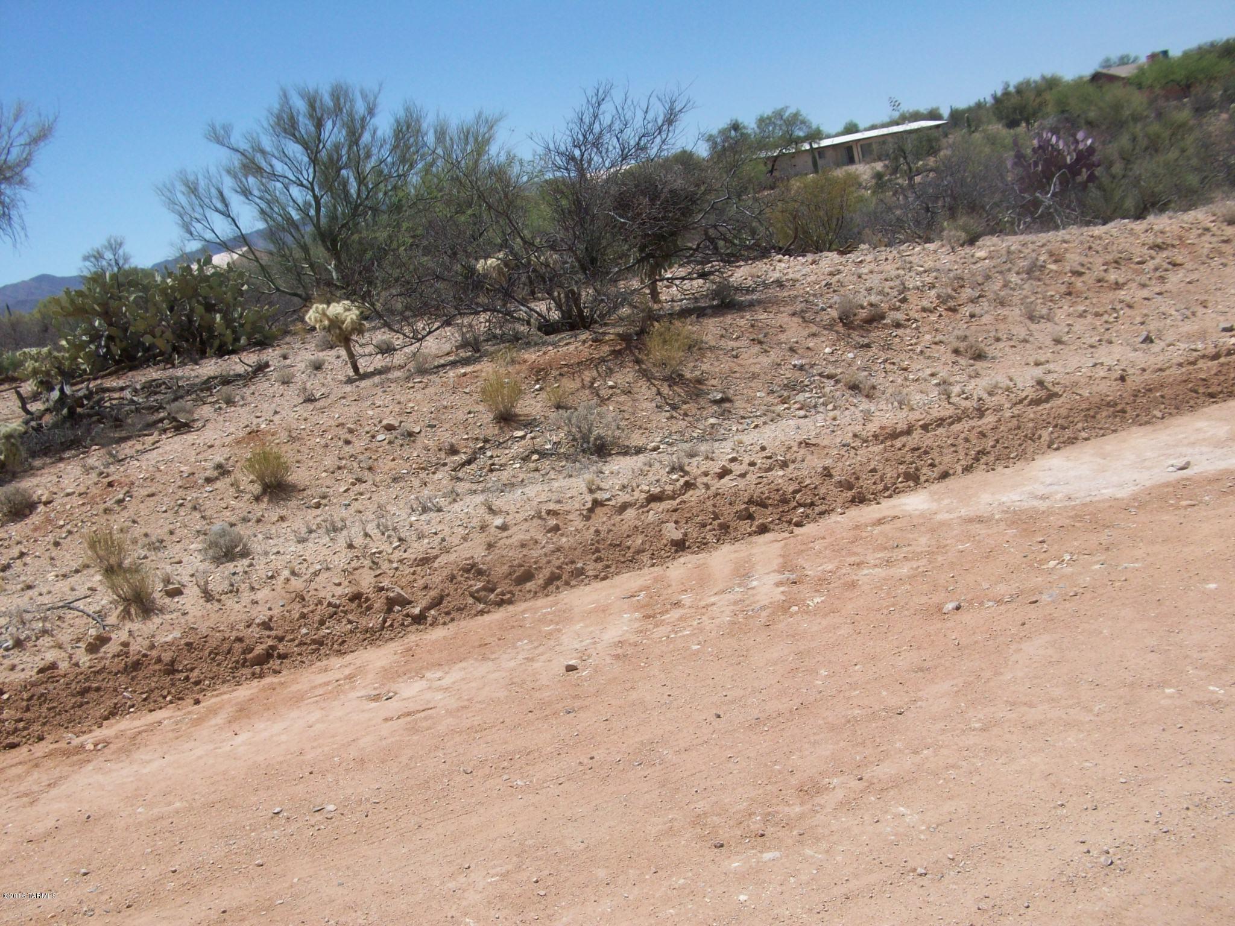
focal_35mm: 34
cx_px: 618
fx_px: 1213
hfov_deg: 54.0
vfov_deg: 41.8
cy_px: 463
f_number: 5.5
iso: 64
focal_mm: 5.7
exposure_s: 1/449
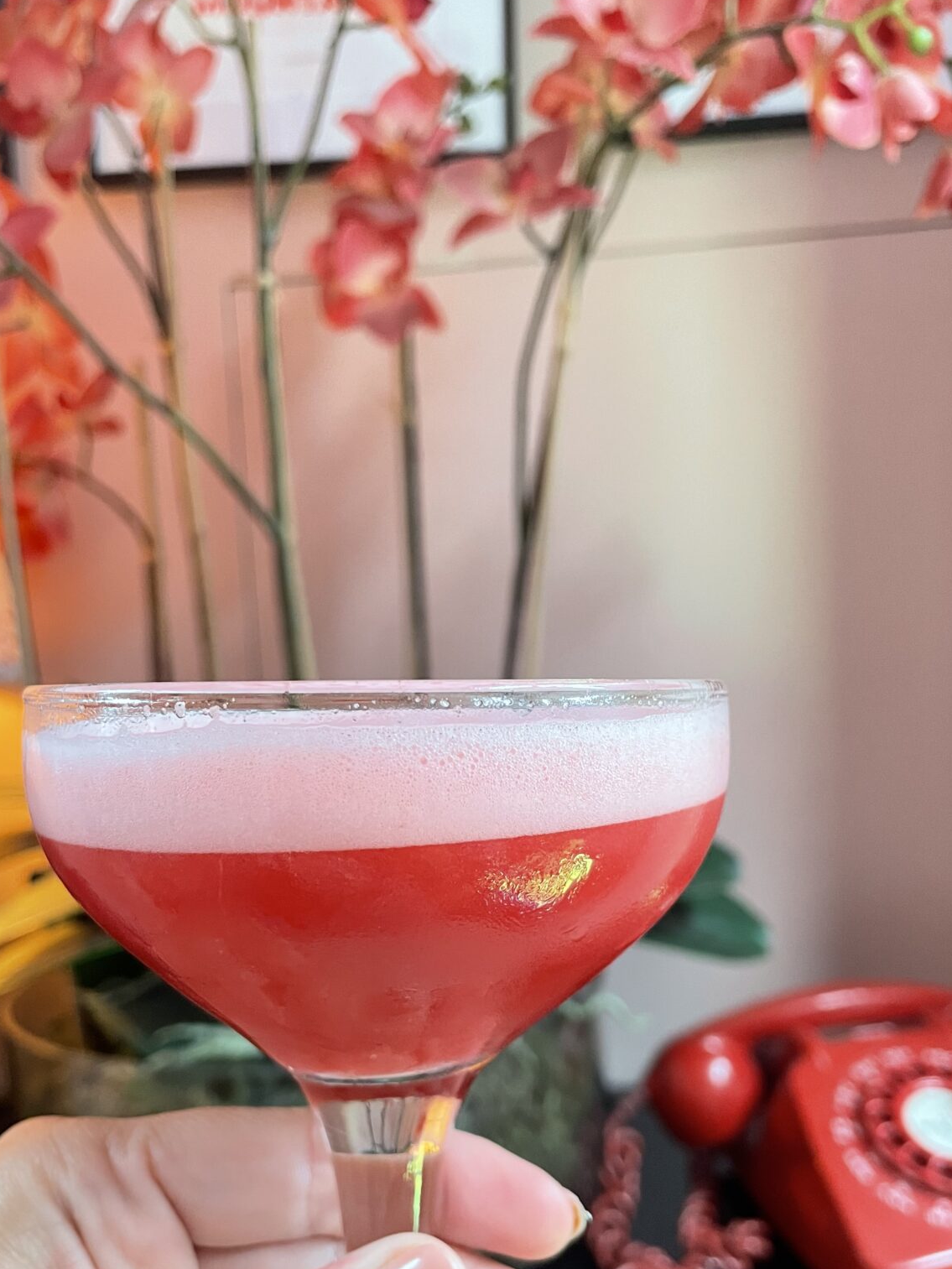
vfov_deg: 54.8
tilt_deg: -6.2
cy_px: 780
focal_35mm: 33
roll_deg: +2.7
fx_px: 1210
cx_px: 466
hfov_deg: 42.9
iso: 320
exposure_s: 1/50
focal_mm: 4.2
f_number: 1.6
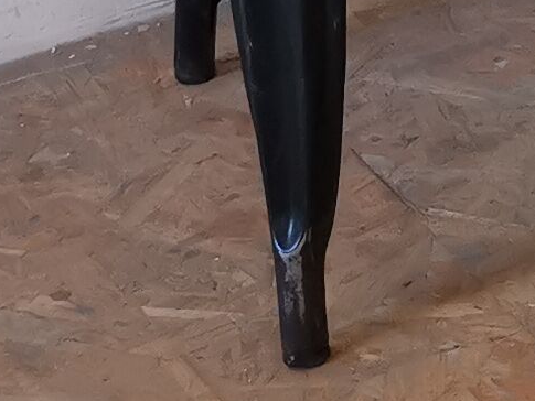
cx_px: 1434
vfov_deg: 7.2
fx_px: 3138
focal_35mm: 203
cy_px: -267
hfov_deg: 8.6
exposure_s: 1/100
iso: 125
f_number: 1.8
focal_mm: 5.58
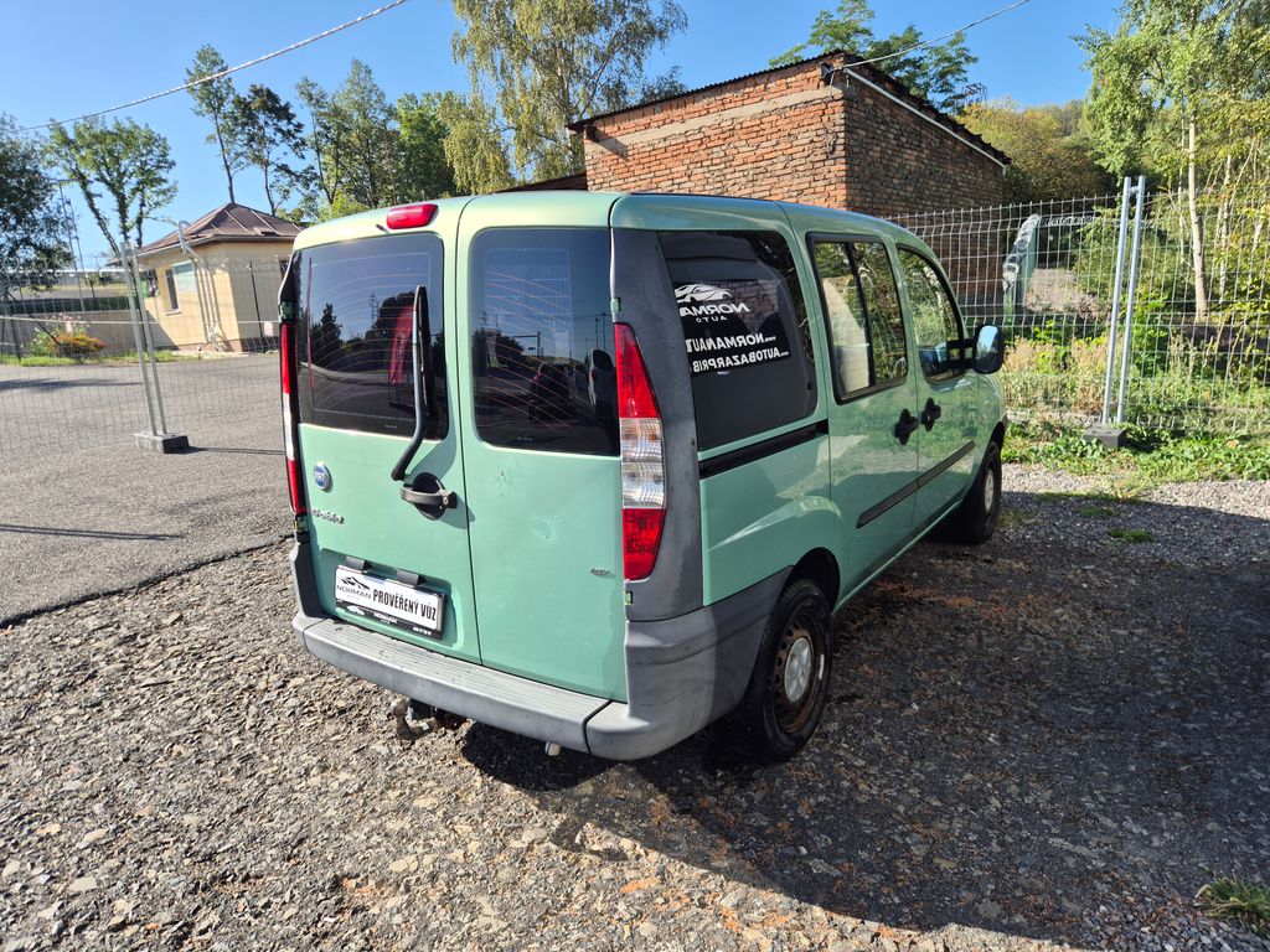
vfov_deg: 58.9
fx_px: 844
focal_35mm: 23
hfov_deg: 73.9
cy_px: 476
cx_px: 635
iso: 25
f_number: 1.8
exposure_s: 1/816
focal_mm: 5.4
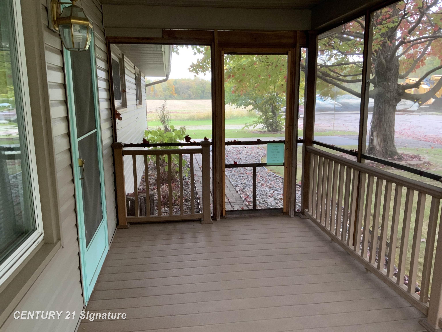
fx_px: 370
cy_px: 166
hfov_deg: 61.7
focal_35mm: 29
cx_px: 221
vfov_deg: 48.2
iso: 64
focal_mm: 3
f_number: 1.8
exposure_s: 1/69
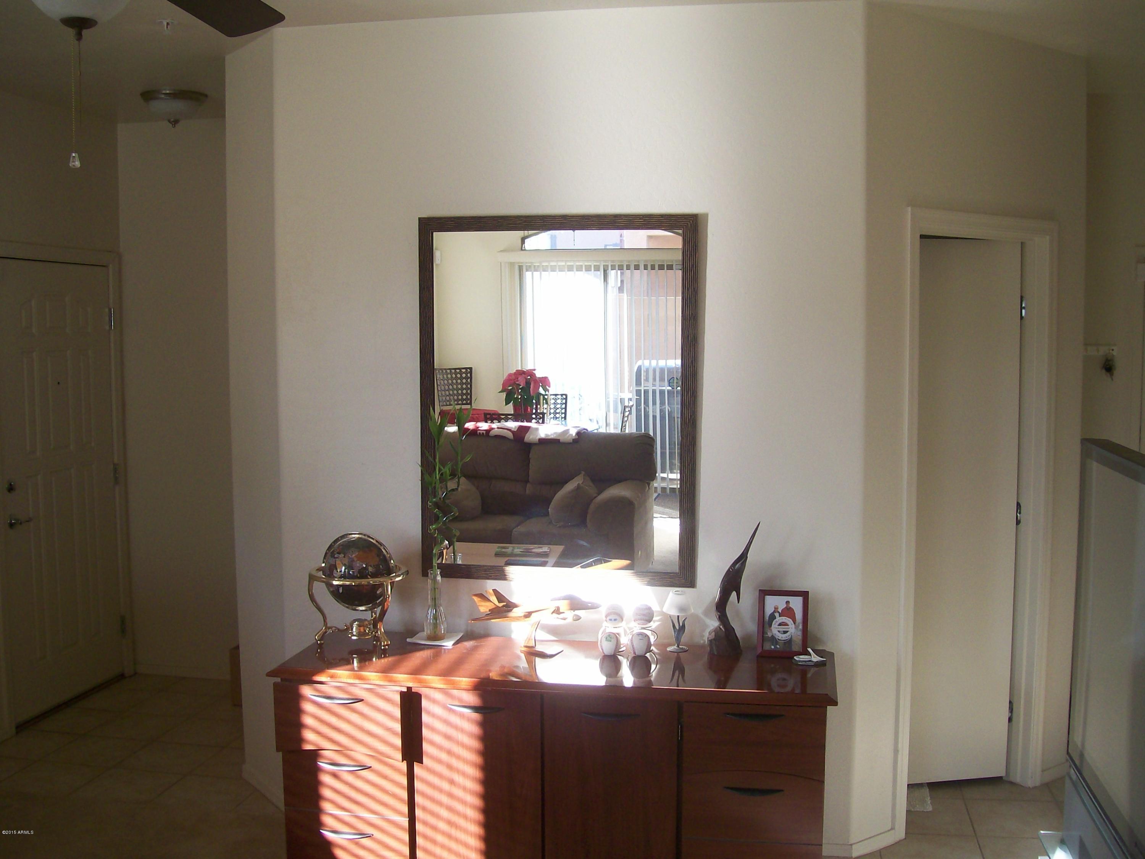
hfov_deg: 51.4
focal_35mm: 36
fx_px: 1191
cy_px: 430
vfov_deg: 39.7
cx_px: 572
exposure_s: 1/54.7
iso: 80
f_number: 2.7
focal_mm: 6
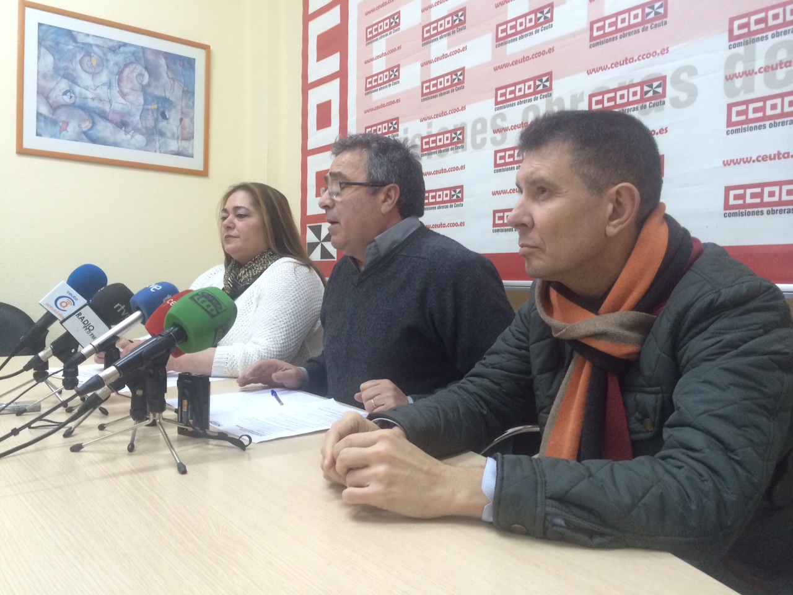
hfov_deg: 60.0
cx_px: 396
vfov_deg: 46.8
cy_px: 298
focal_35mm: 30
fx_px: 687
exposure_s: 1/33
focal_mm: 4.12
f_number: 2.2
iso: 200
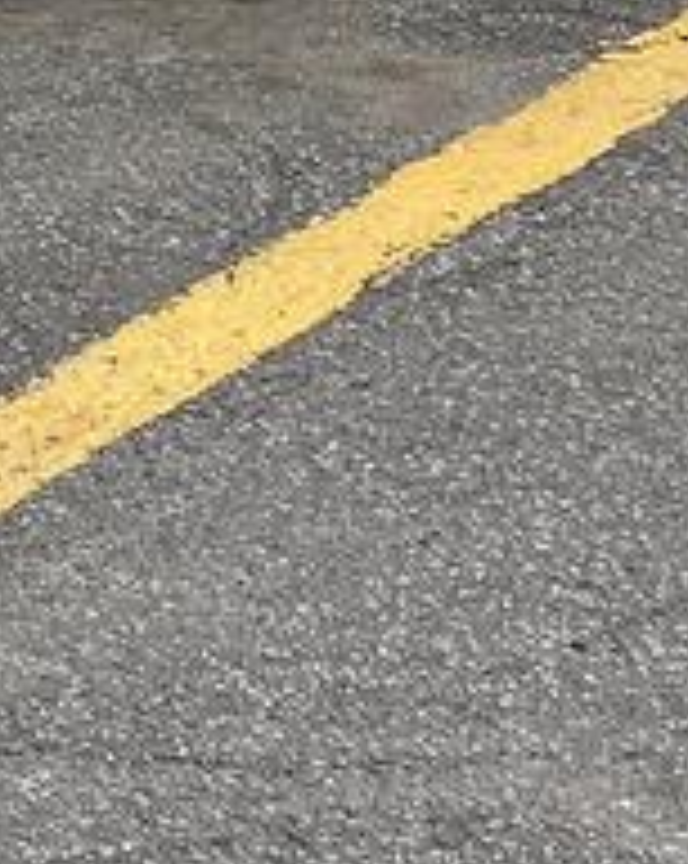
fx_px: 3240
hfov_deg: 11.0
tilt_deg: -11.2
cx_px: -710
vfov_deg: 14.4
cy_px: -306
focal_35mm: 127
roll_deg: +4.6
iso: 50
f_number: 1.6
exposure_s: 1/4484
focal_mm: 5.1
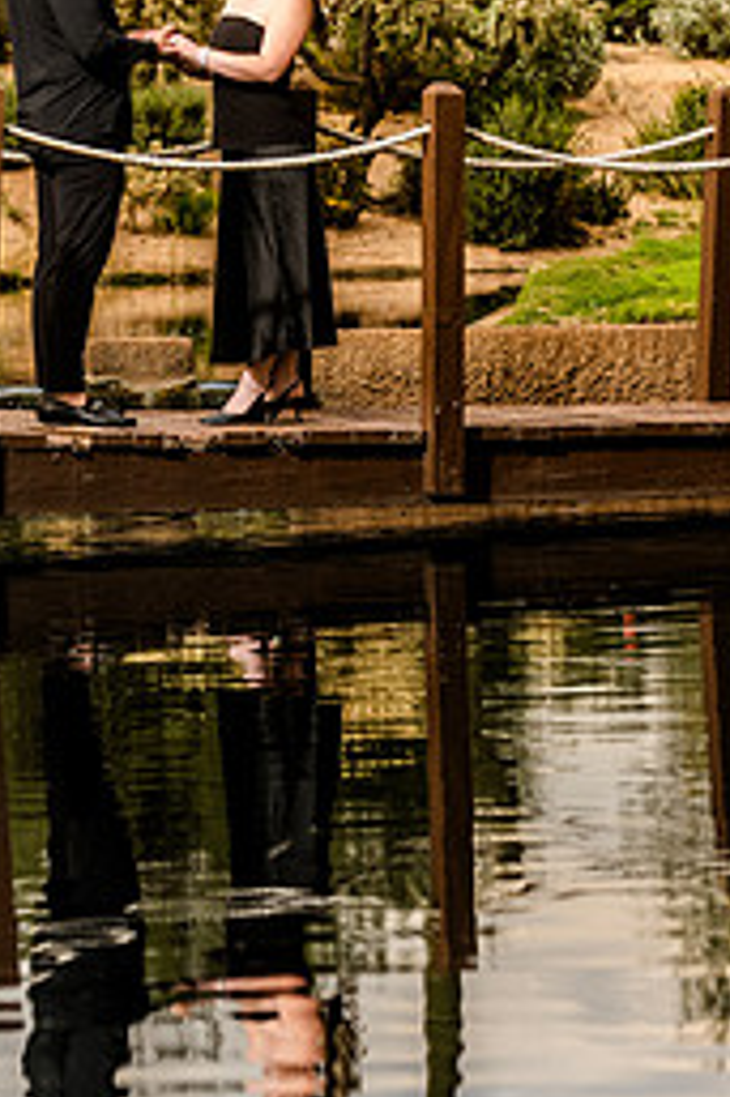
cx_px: 363
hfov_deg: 6.8
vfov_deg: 10.1
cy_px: 504
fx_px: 6182
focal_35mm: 203
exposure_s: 1/200
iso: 400
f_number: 5.6
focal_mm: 116
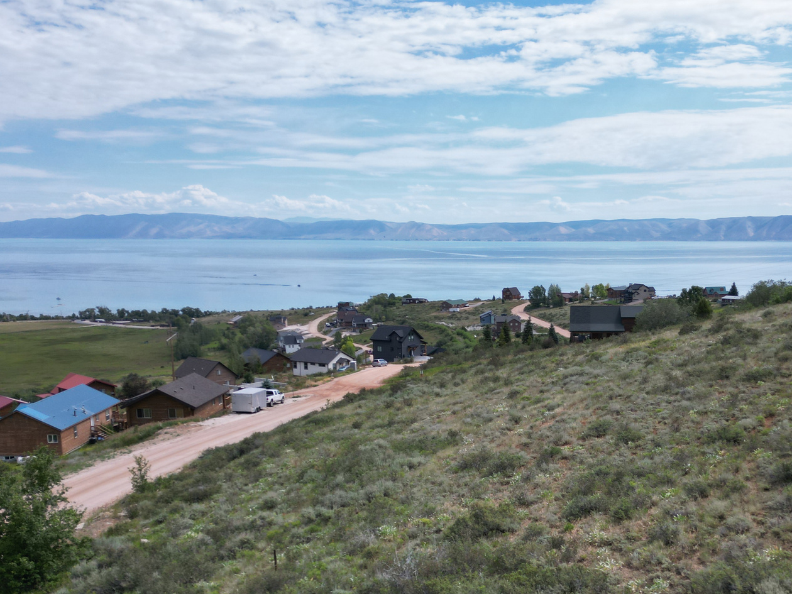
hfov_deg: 47.3
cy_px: 406
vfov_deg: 36.4
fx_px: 892
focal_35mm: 39
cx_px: 507
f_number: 1.7
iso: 160
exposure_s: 1/5000
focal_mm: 6.72
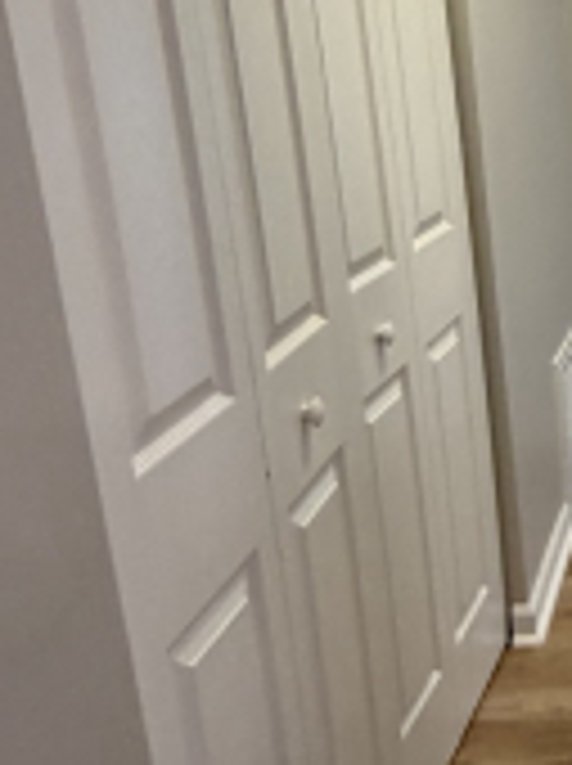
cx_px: 685
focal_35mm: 55
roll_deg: +0.4
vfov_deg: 34.8
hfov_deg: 24.1
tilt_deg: -10.7
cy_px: 299
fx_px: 1215
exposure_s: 1/60
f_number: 2.2
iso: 250
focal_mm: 2.22
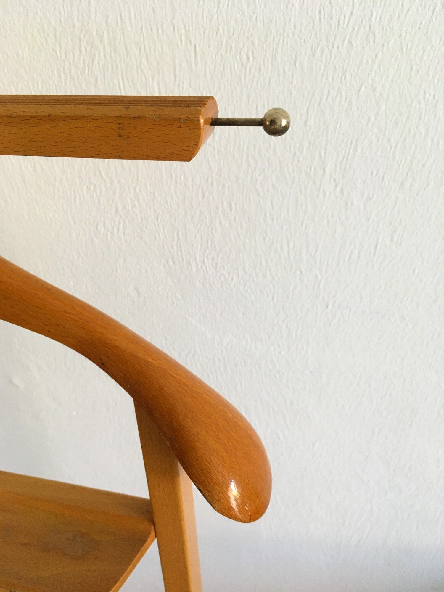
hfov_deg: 48.2
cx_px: 222
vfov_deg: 61.7
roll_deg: +3.0
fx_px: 496
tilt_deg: -33.9
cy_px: 296
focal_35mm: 29
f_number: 2.2
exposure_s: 1/33
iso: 125
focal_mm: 4.15
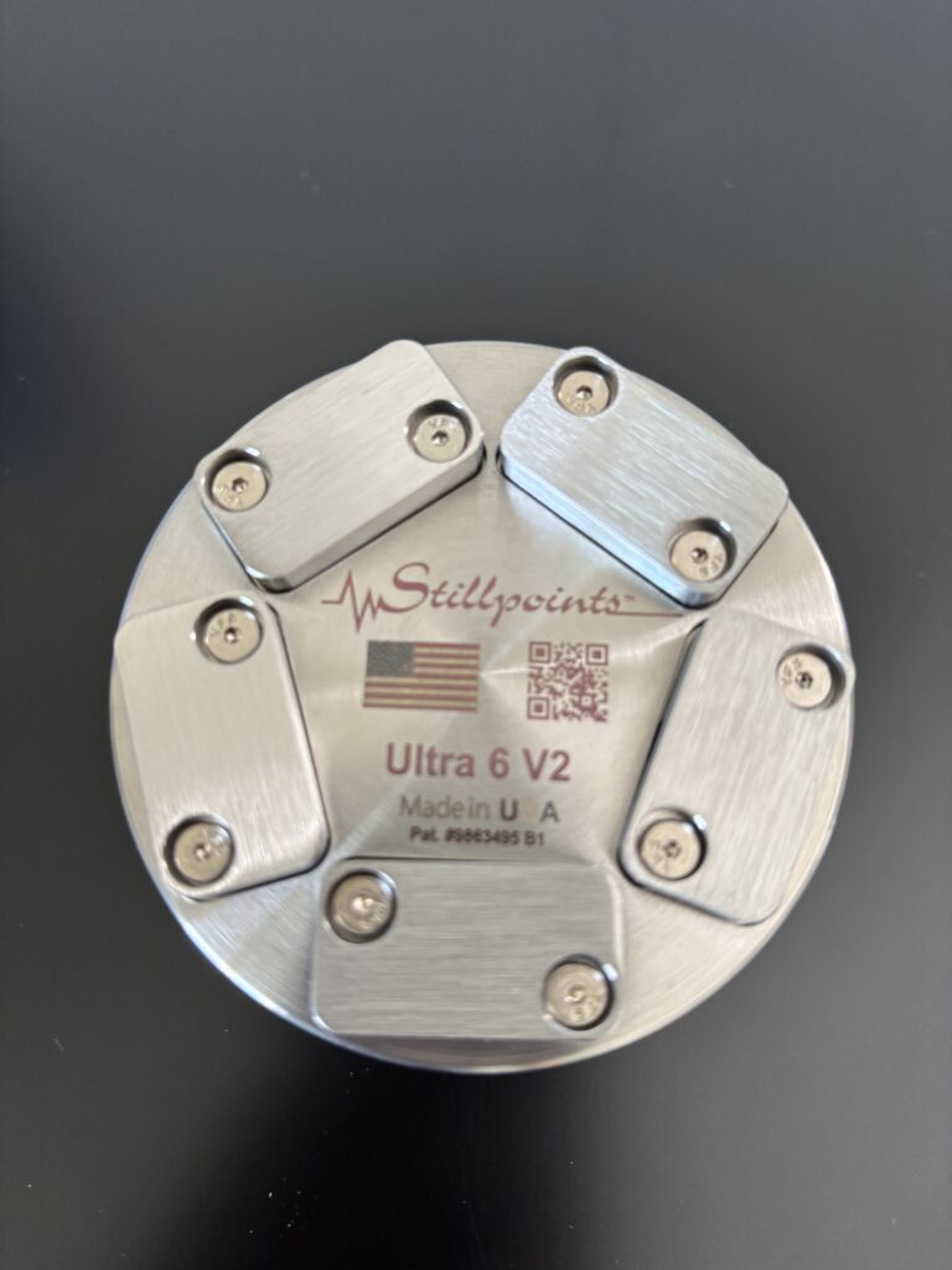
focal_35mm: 26
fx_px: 953
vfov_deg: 67.3
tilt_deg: -76.0
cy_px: 635
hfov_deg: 53.1
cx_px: 476
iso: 125
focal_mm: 5.96
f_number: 1.6
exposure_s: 1/68
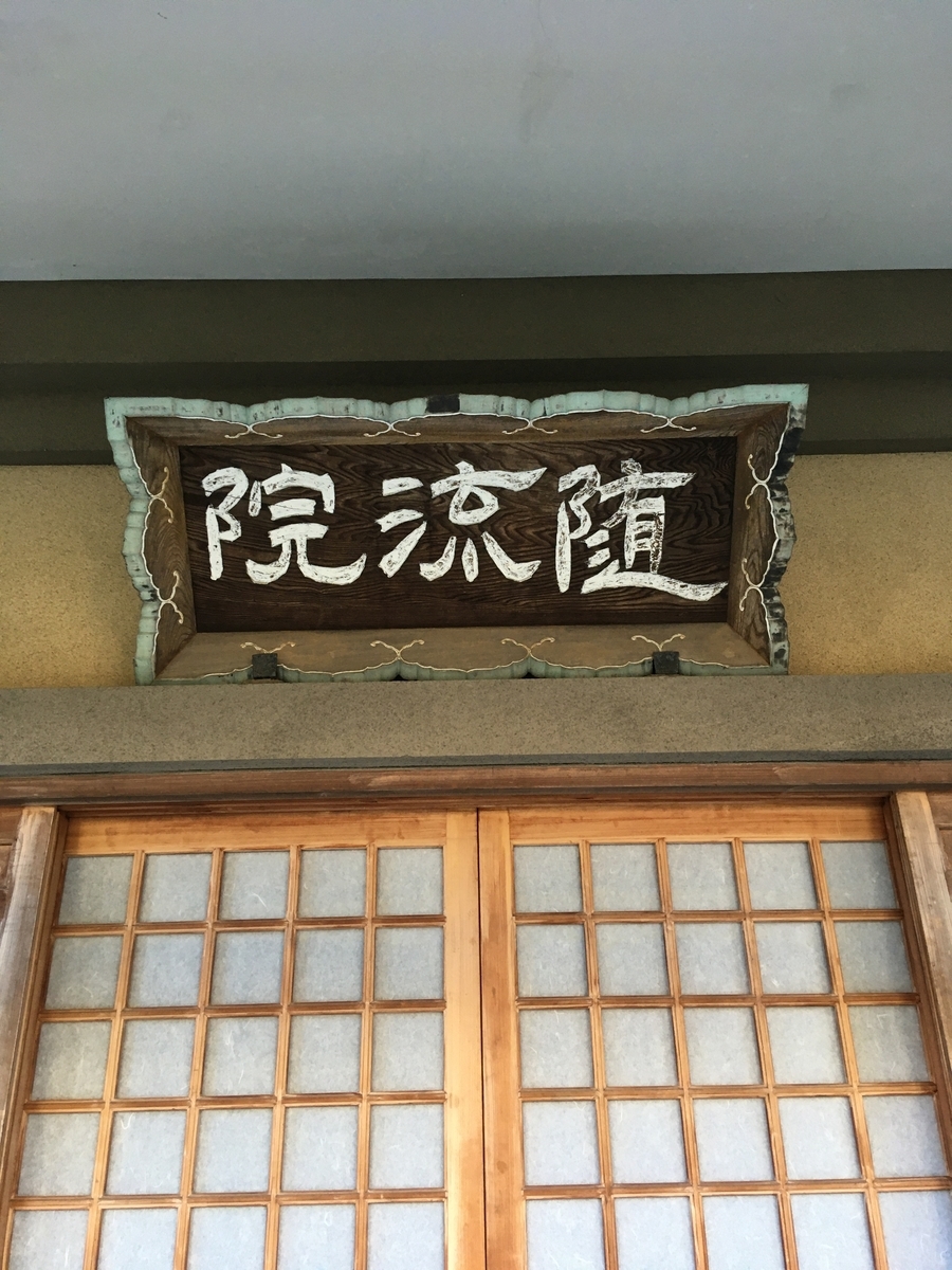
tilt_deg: +26.0
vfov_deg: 61.7
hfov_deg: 48.2
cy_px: 635
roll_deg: +1.4
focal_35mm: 29
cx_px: 476
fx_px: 1063
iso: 40
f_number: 2.2
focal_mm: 4.15
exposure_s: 1/30
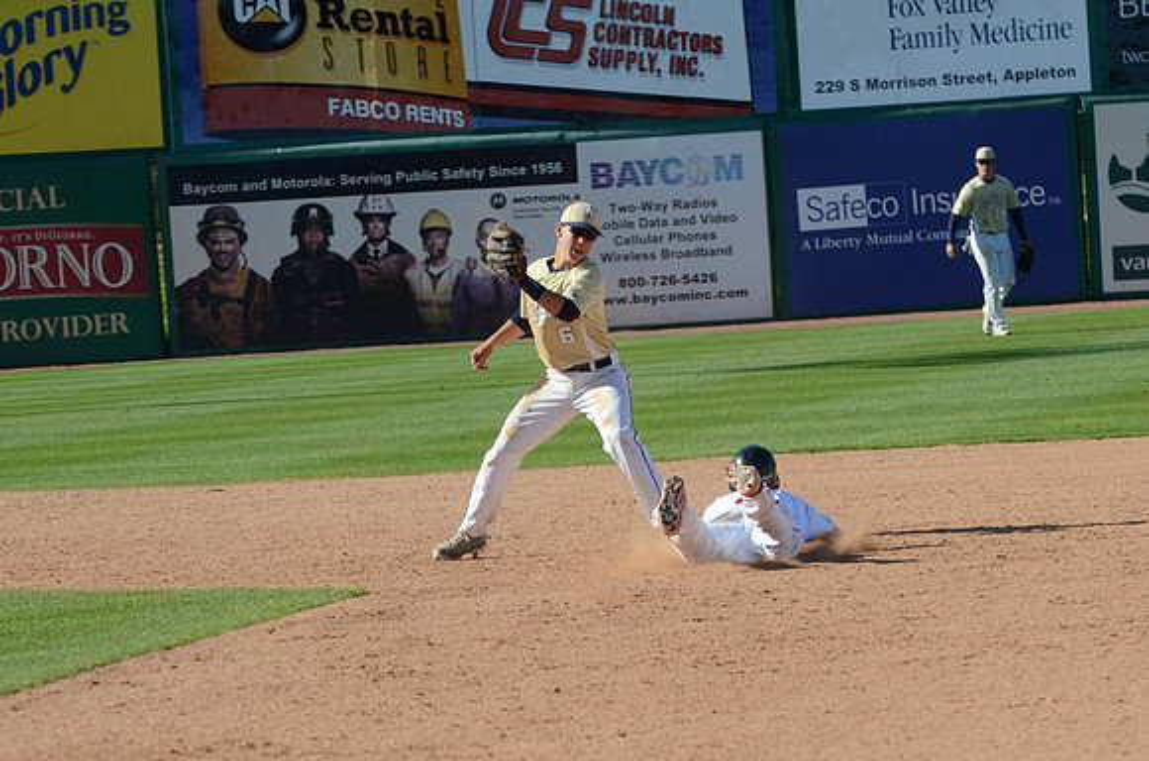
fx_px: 5350
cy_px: 380
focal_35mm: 168
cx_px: 574
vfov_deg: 8.1
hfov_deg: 12.3
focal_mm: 112
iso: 1000
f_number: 4.8
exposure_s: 1/8000
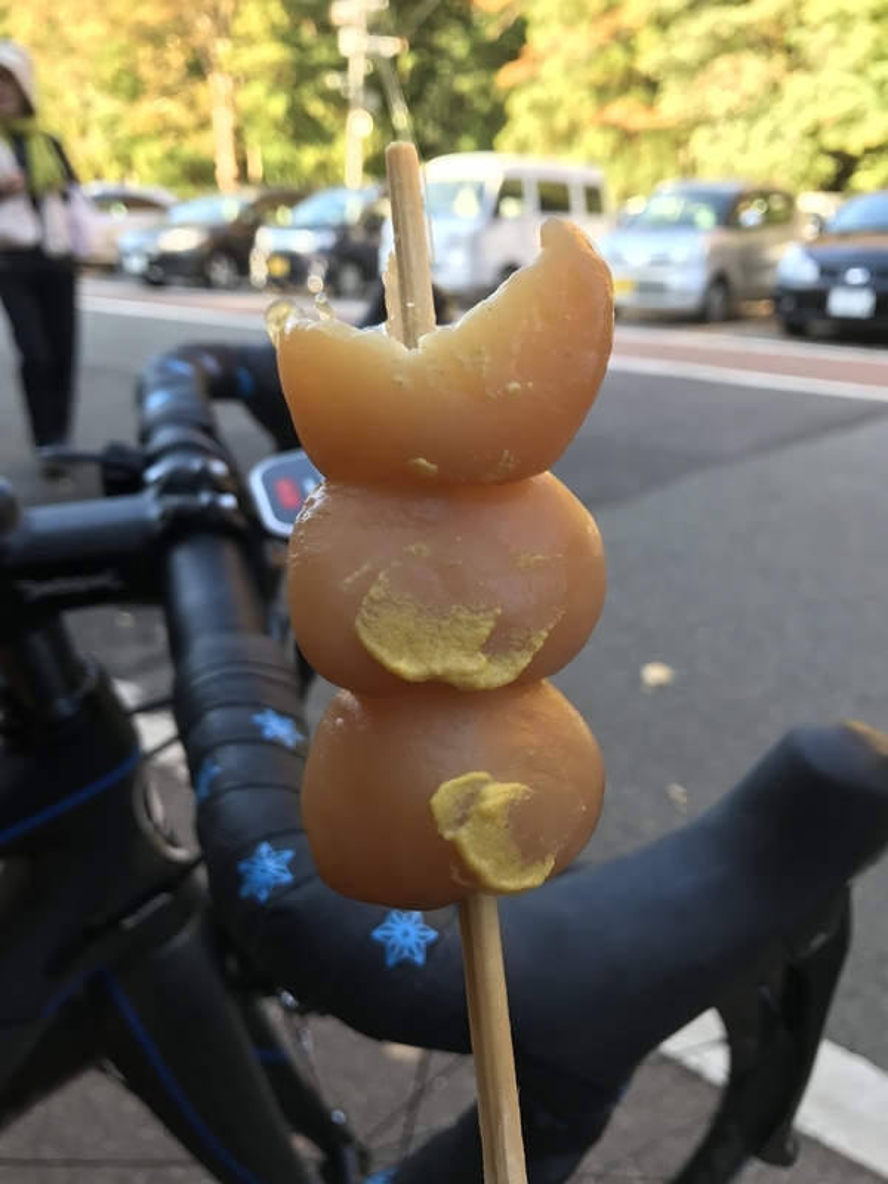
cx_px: 444
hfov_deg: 49.7
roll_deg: +1.8
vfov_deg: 63.4
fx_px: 958
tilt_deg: -17.5
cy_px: 592
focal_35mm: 28
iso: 25
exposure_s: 1/120
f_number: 1.8
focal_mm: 3.99
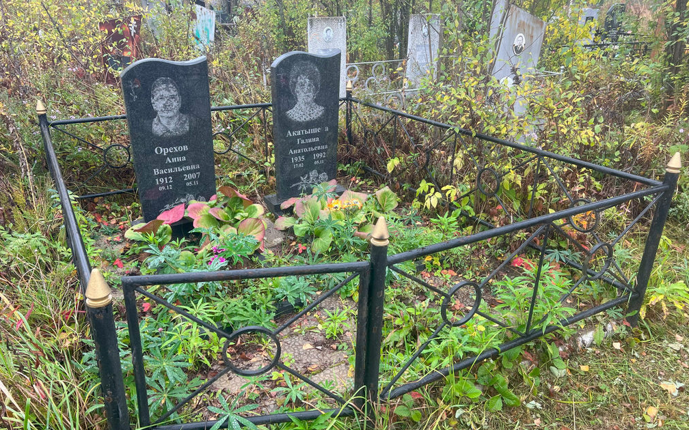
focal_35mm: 28
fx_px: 526
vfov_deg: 44.5
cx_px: 343
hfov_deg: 66.5
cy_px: 209
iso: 40
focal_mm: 5.7
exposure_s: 1/256
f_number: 1.5
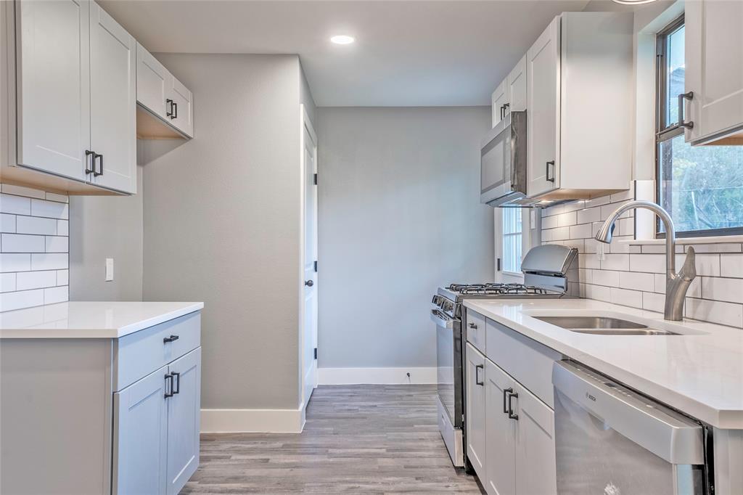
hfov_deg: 67.4
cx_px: 372
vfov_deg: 47.9
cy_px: 248
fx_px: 557
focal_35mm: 27
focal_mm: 18
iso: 200
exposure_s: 1/20
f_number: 11
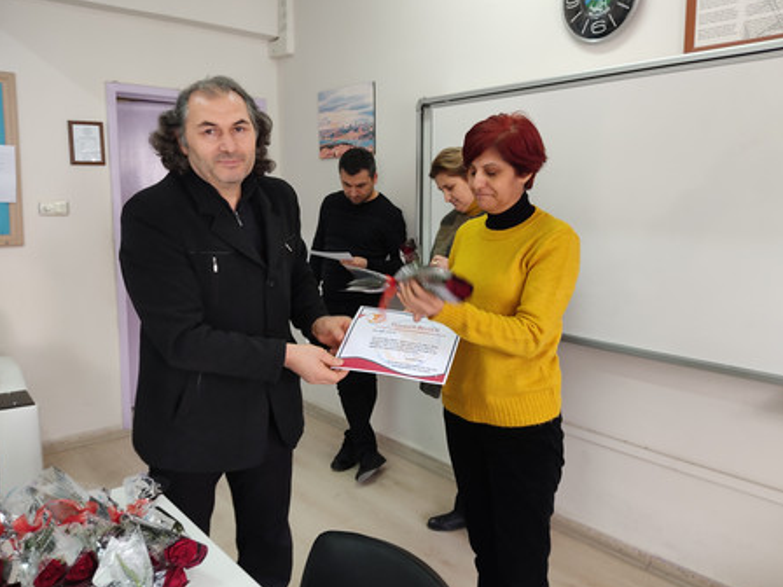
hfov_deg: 61.6
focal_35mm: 29
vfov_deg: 48.2
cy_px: 279
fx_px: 656
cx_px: 404
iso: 660
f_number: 1.79
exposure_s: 1/33
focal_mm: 4.74
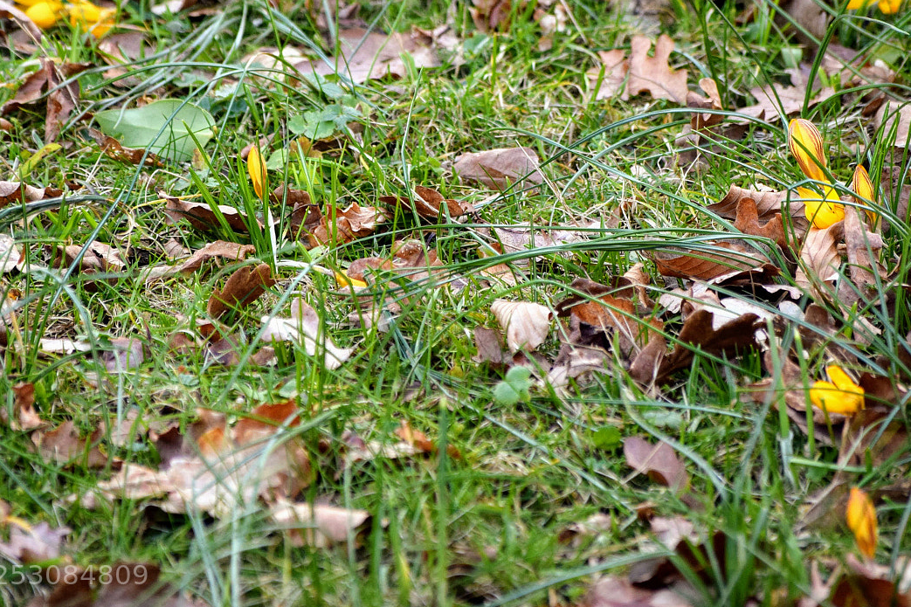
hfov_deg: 5.4
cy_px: 178
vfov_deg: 3.6
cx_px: 390
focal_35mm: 380
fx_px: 9608
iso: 800
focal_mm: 165
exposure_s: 1/250
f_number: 5.3
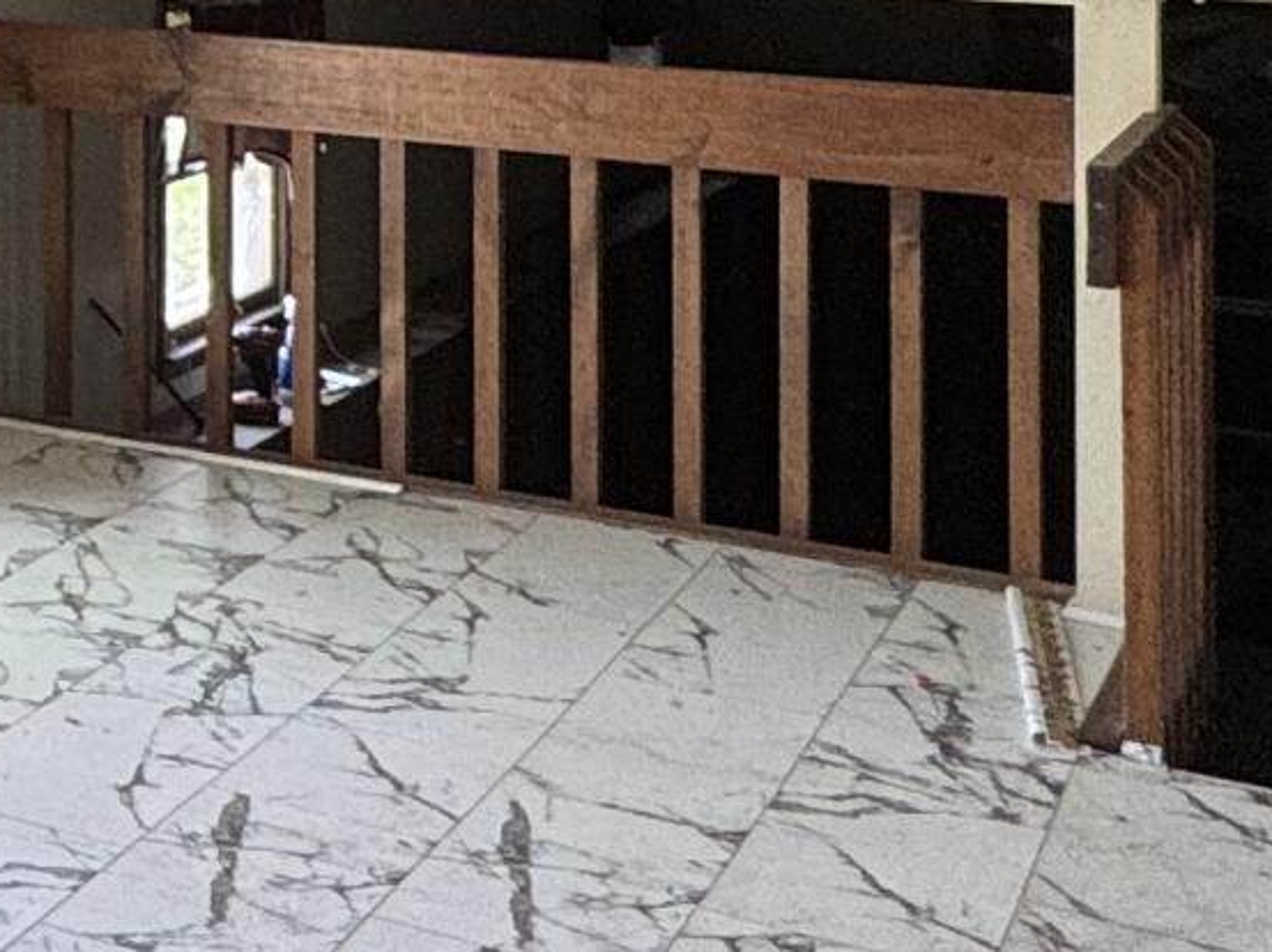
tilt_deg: +0.0
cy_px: -283
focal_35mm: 76
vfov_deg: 18.1
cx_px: -959
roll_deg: -1.1
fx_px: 2791
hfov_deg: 19.7
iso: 80
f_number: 2.2
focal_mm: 2.22
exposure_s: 1/99
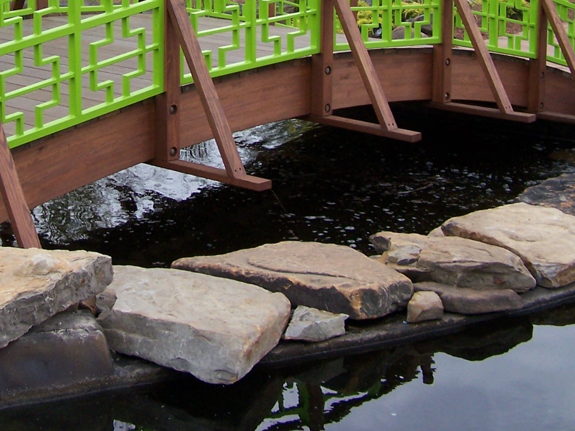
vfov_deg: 19.1
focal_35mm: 75
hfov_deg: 25.8
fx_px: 1246
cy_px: 8
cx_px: 161
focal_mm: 6.3
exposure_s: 1/250
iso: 100
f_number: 2.8
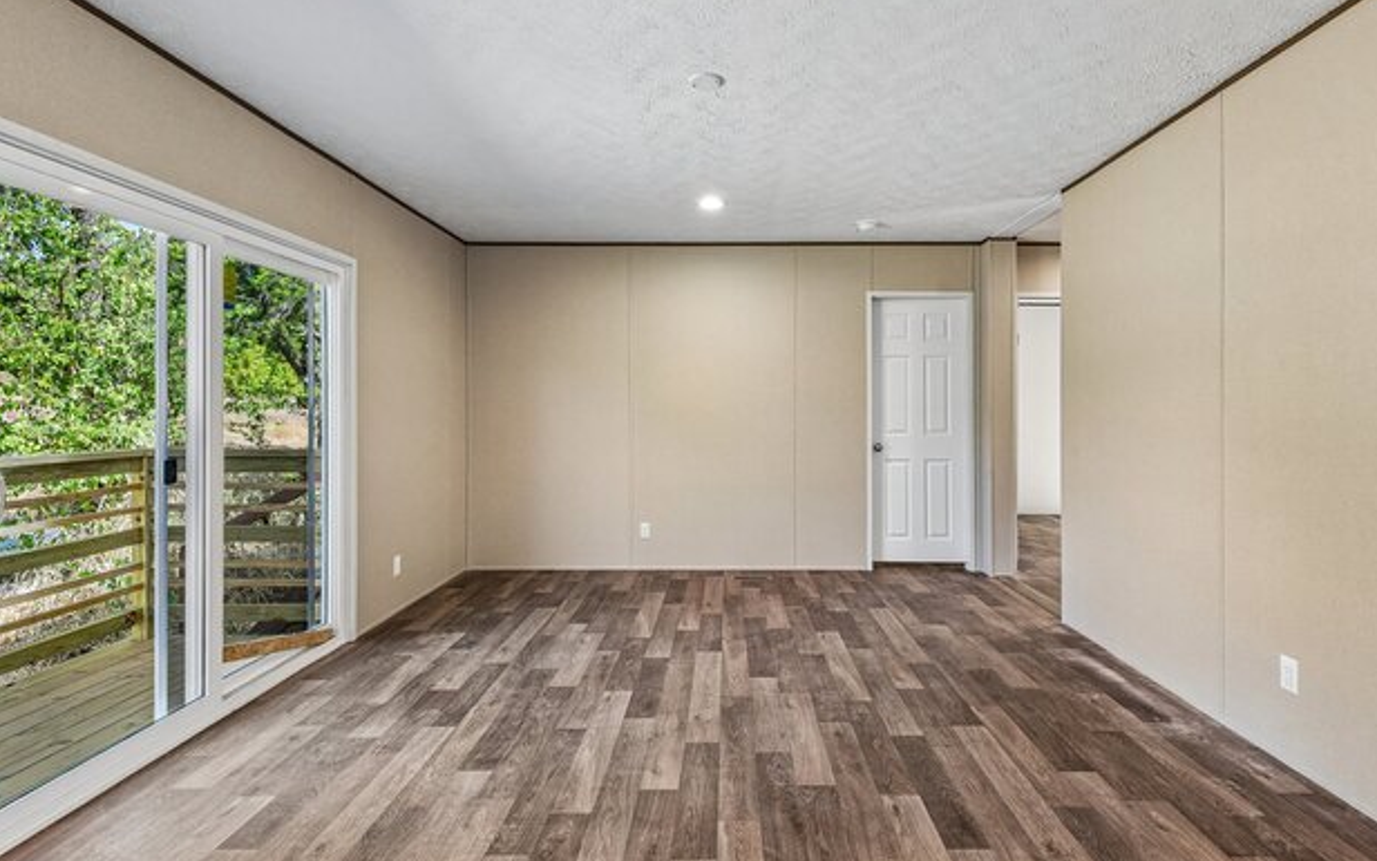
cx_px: 713
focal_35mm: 18
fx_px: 675
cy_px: 415
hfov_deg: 91.1
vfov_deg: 65.0
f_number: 8
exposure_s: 1/15
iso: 900
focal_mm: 17
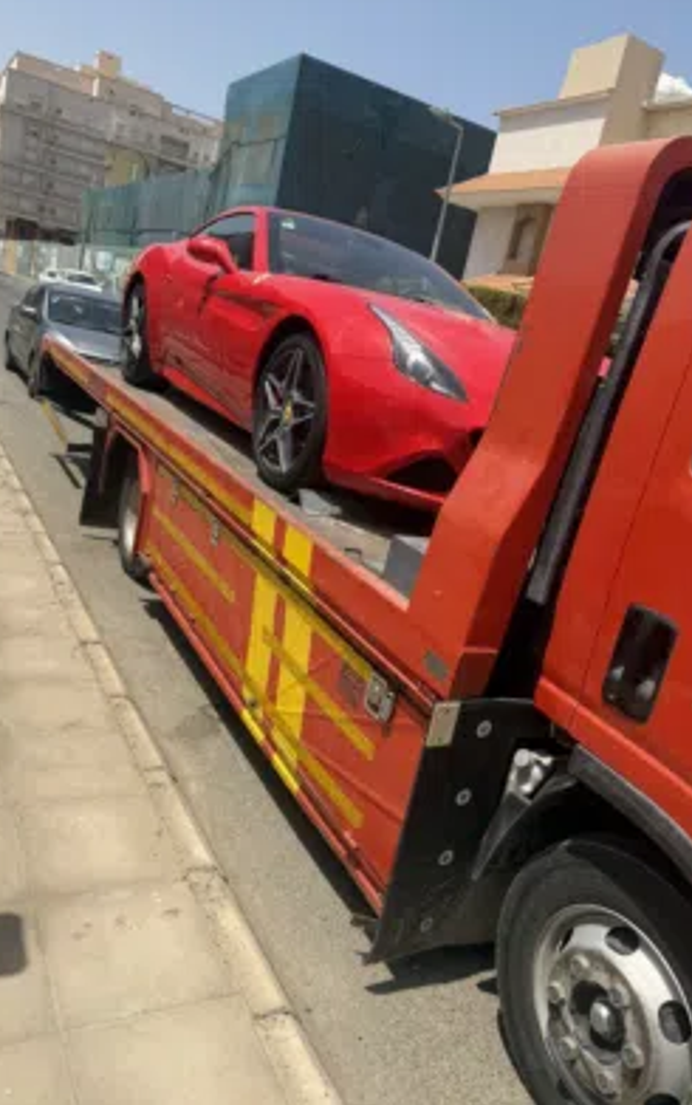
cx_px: 347
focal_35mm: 26
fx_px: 783
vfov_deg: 70.4
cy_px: 545
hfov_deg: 47.7
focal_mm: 6.76
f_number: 1.78
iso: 80
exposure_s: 1/4405
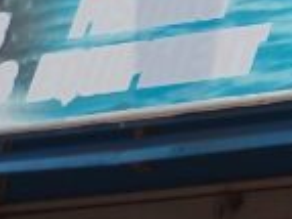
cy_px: -90
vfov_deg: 7.5
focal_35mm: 194
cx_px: 731
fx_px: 1635
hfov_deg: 9.1
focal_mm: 3.6
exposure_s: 1/793
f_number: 1.9
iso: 50
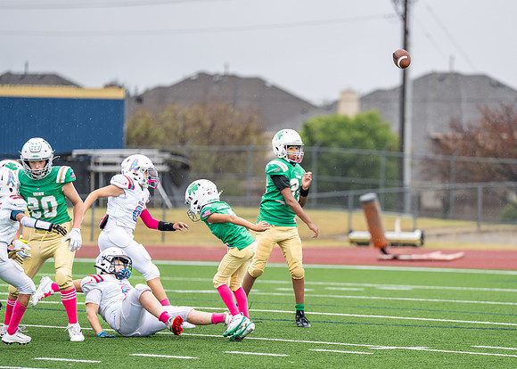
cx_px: 333
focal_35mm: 257
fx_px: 3771
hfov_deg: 7.8
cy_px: 214
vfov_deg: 5.6
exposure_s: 1/1000
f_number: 2.8
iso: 320
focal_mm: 200
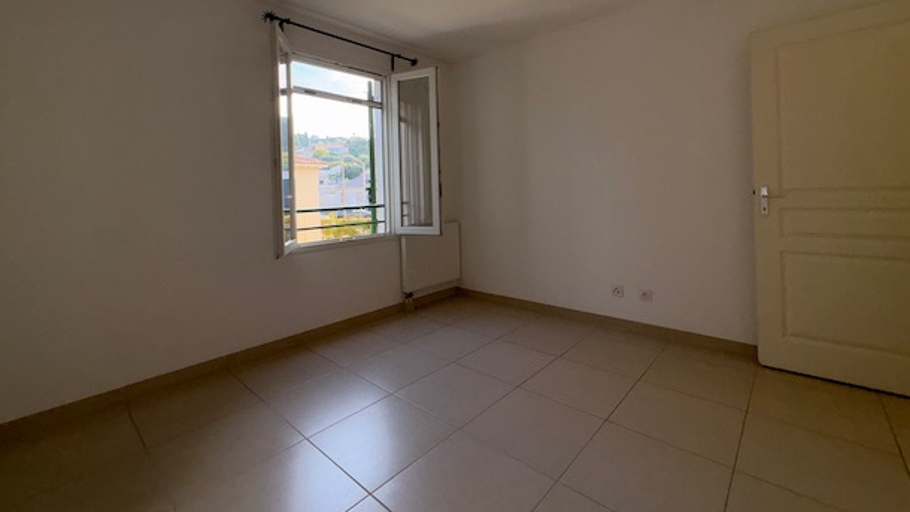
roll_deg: +2.1
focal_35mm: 16
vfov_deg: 66.1
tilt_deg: +0.0
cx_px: 458
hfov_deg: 99.4
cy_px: 193
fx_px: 386
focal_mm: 2.22
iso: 32
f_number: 2.2
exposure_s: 1/383
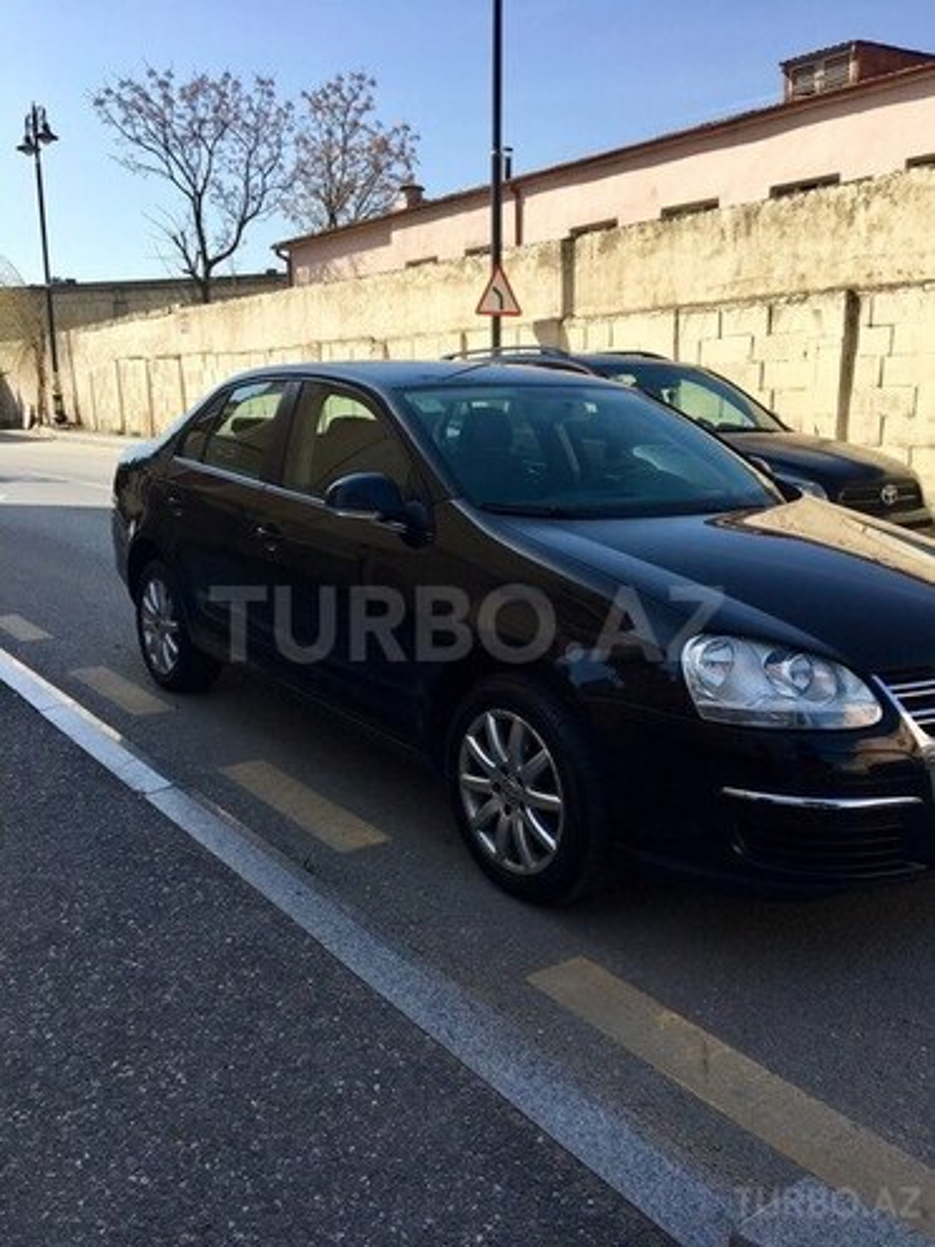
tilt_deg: -11.6
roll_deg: +0.0
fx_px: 1044
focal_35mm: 29
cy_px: 624
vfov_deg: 61.7
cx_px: 468
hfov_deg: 48.2
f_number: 2.2
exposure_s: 1/1399
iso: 25
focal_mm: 4.15
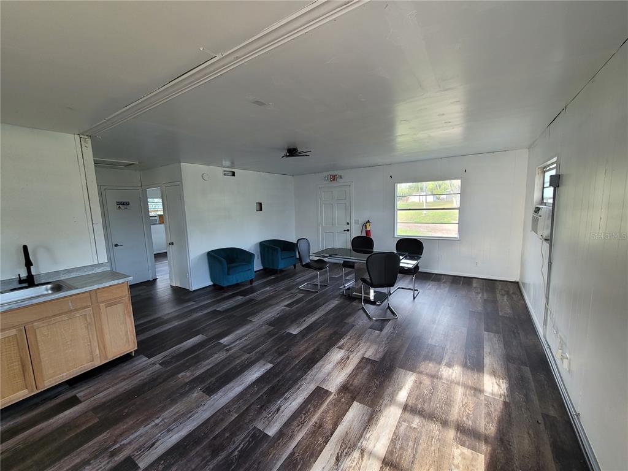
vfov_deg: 89.9
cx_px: 314
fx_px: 236
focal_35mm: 13
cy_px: 236
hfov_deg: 106.2
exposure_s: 1/60
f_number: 2.2
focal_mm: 2.2
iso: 100
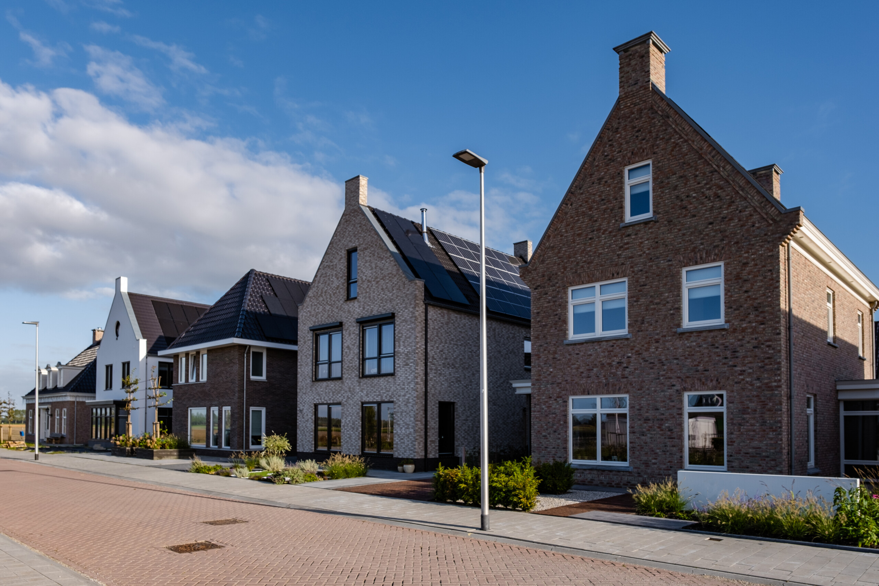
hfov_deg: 73.7
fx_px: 586
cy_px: 293
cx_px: 440
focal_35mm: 24
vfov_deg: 53.1
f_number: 5.6
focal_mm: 16
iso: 160
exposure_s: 1/450
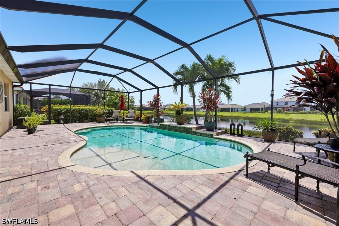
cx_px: 170
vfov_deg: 81.2
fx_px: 132
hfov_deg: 104.3
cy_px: 113
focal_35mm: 14
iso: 50
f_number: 8
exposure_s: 1/125
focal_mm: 14
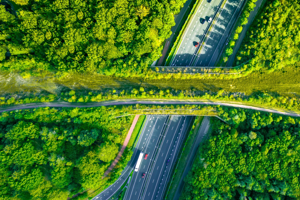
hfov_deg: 62.6
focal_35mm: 29
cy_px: 92
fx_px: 242
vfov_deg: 44.9
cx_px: 192
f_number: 2.8
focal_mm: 8.38
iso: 100
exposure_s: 1/180
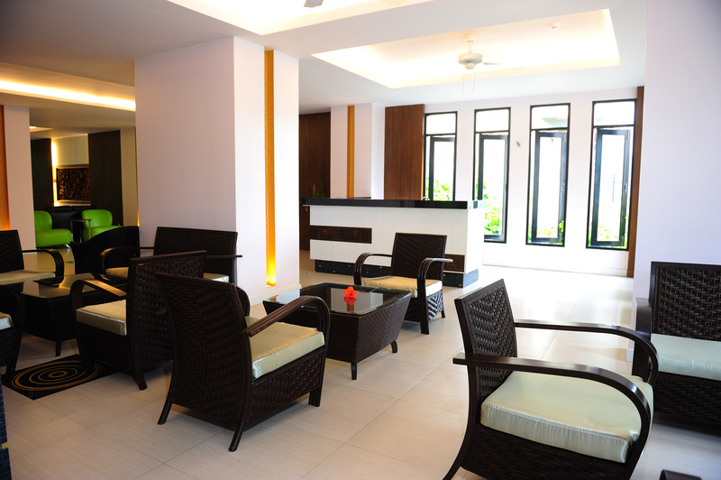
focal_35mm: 24
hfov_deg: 73.8
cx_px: 360
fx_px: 480
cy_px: 240
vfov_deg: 53.1
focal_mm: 24
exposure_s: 1/25
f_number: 4
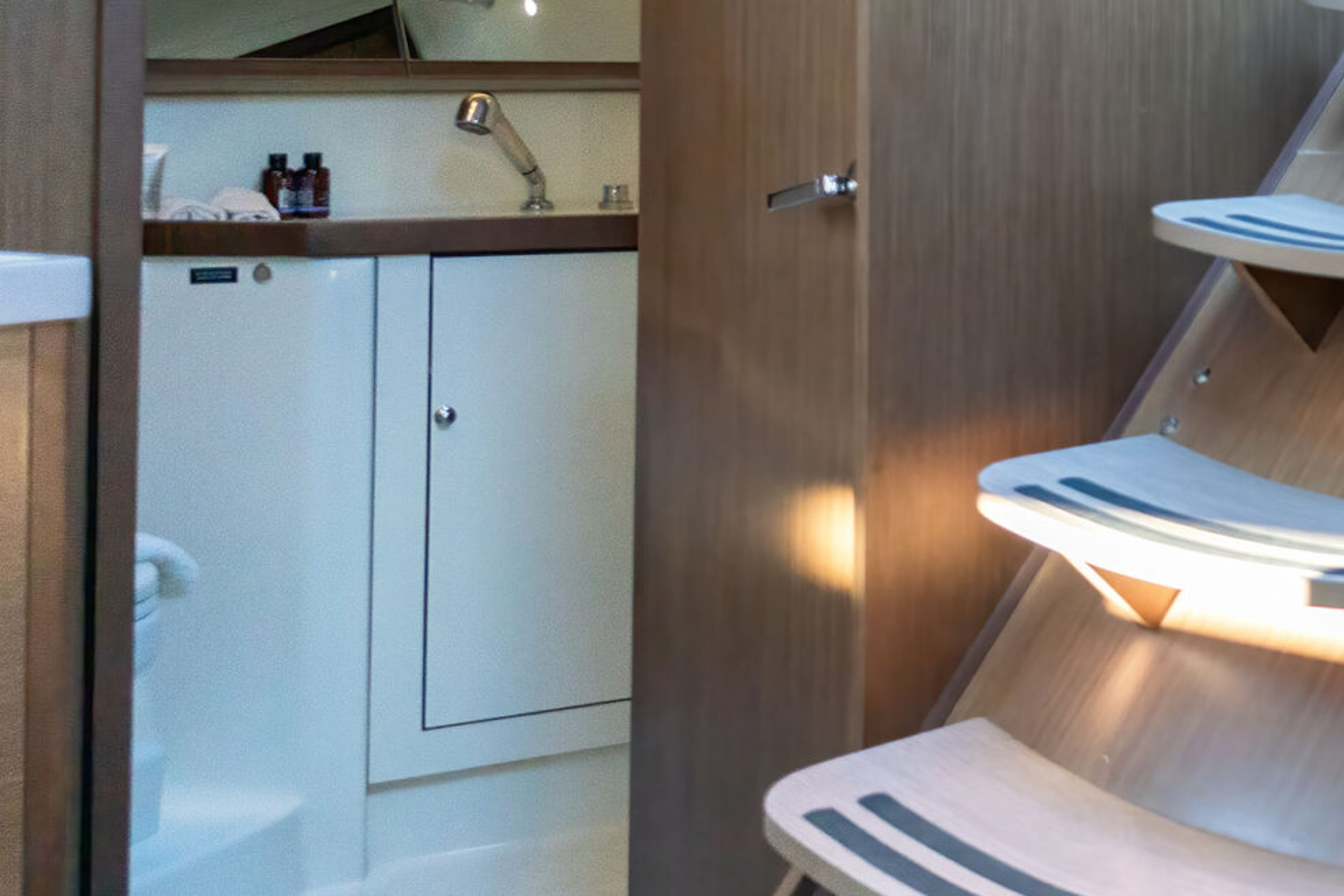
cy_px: 76
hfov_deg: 30.9
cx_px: 1692
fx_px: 1941
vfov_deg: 25.2
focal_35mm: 52
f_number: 2.8
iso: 2500
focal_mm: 20
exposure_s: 1/320
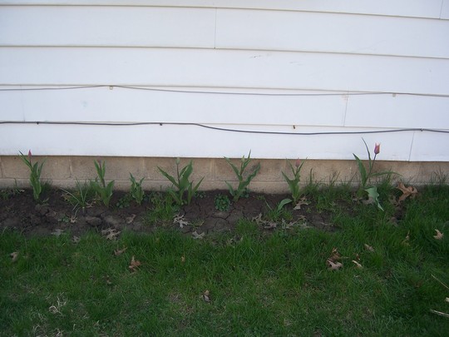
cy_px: 168
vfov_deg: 39.7
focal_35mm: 36
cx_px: 224
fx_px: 467
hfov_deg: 51.4
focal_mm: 6
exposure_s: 1/180
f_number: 3
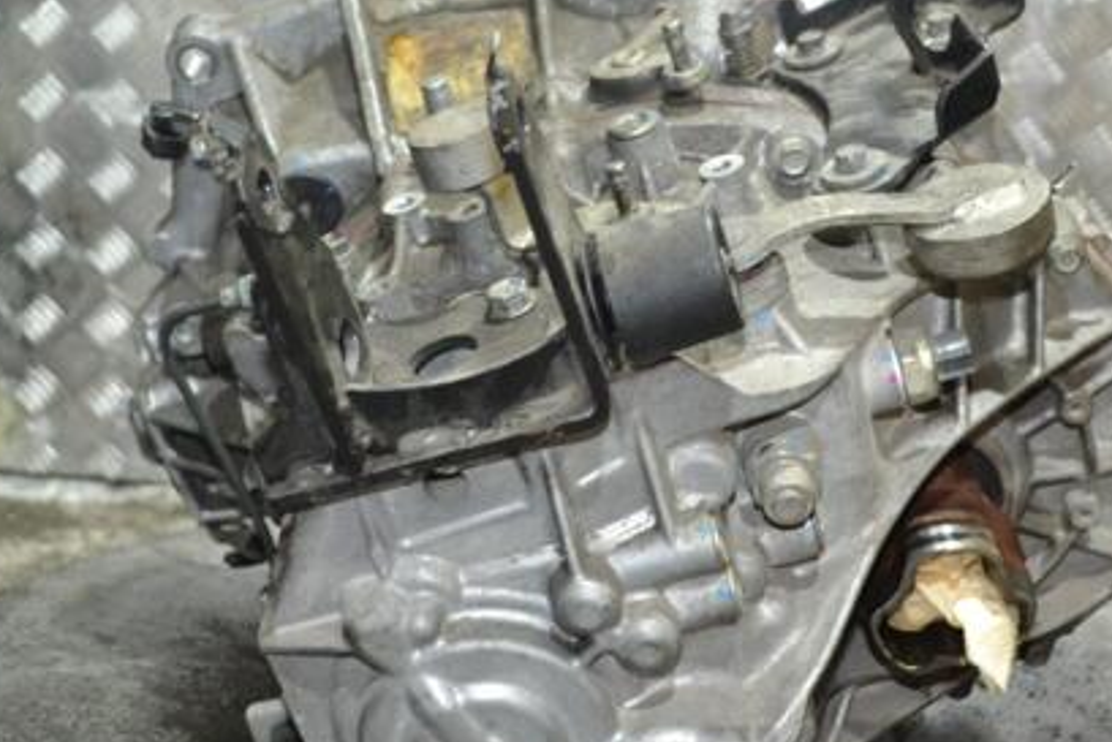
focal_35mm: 66
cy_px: 405
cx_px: 644
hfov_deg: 30.5
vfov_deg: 20.6
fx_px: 2039
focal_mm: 30
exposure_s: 1/60
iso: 2000
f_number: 4.5
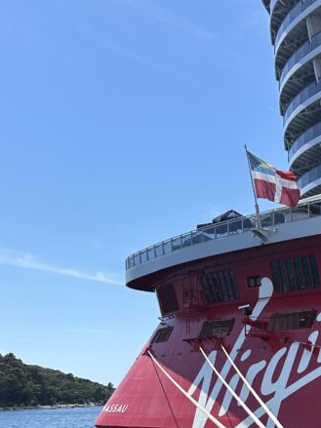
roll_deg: +0.6
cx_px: 339
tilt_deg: -2.0
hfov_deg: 24.6
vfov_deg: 31.6
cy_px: 435
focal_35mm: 56
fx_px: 693
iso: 80
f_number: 1.78
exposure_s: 1/5525
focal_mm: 6.86
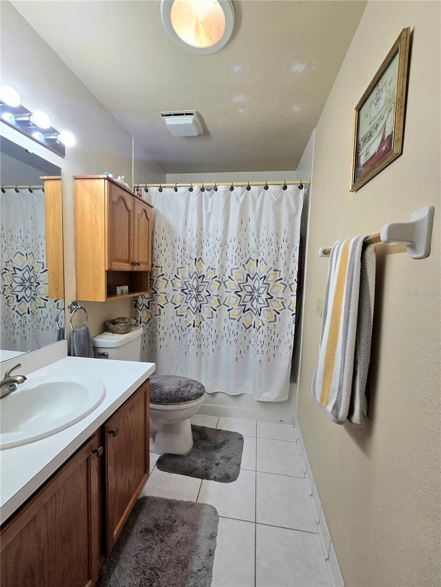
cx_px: 220
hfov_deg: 89.9
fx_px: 221
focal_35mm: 13
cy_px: 294
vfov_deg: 106.2
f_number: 2.2
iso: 80
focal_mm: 2.2
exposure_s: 1/120
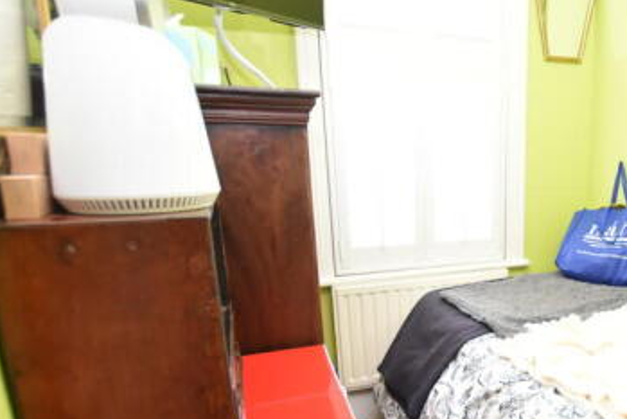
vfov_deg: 41.7
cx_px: 527
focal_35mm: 31
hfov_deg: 54.8
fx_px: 539
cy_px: 289
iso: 2000
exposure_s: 1/60
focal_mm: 11
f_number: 3.5
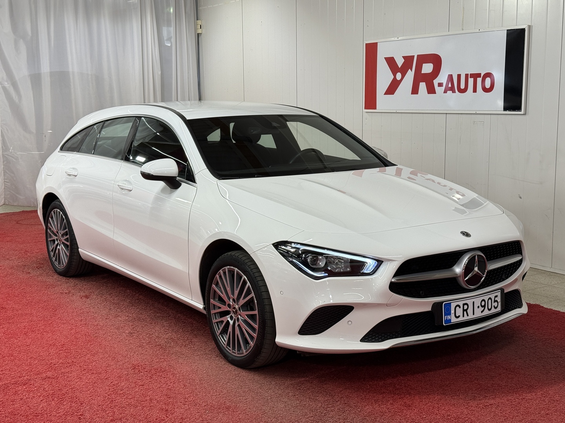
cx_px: 282
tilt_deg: -8.0
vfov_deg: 30.3
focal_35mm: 48
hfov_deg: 39.7
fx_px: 783
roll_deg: +0.4
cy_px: 212
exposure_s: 1/111
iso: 100
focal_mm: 6.76
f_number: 1.78
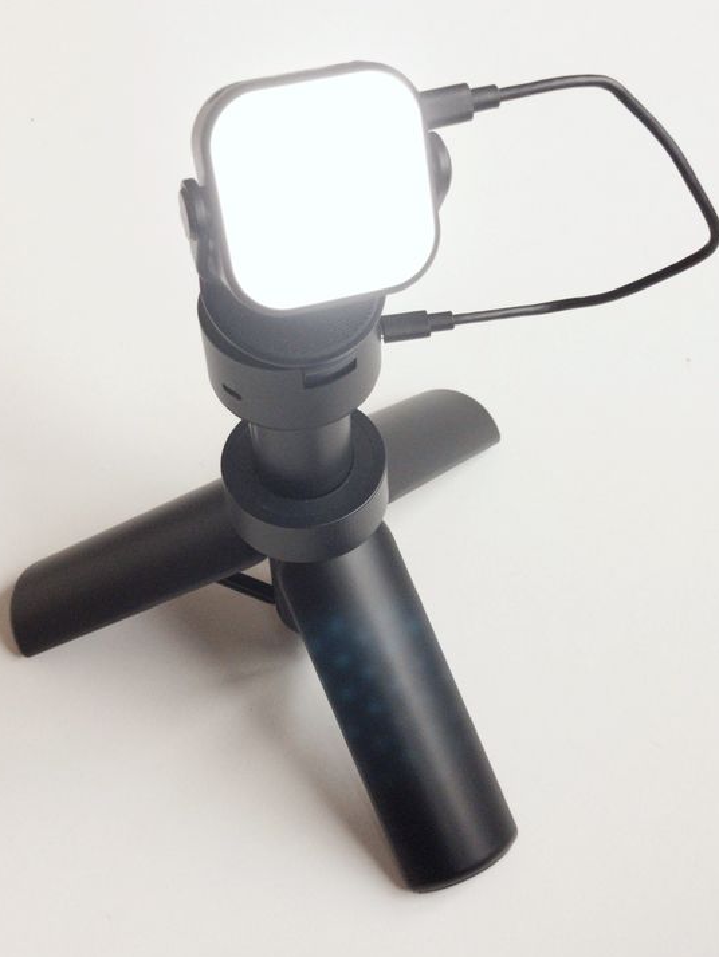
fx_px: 775
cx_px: 365
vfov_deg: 63.4
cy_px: 460
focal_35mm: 28
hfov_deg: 49.8
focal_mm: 4.38
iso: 198
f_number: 1.73
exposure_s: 1/20
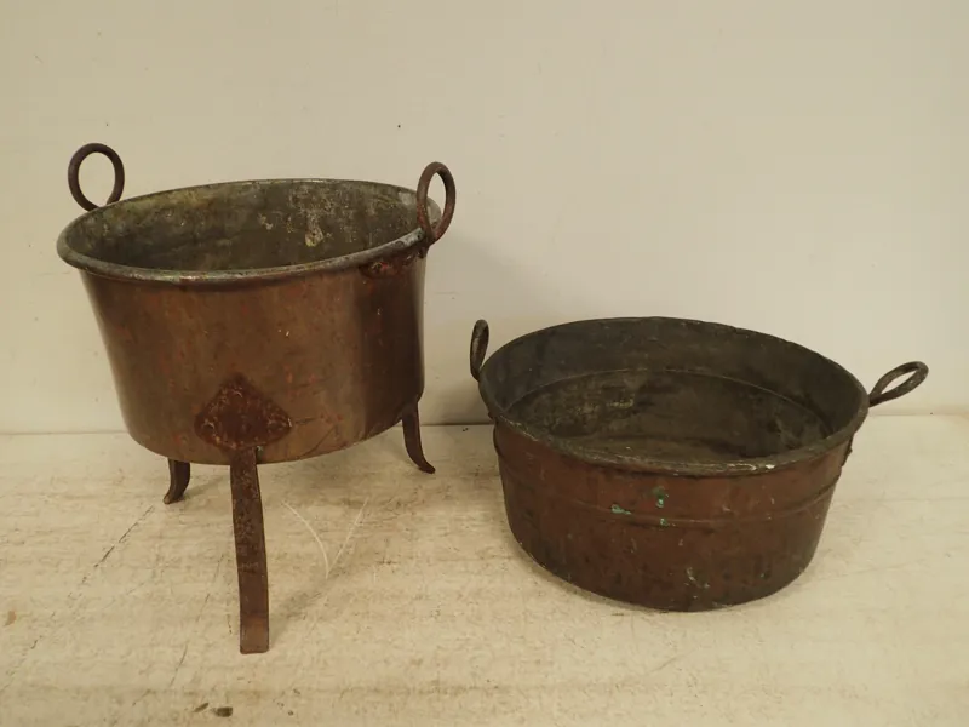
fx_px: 840
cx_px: 484
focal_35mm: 30
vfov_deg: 46.8
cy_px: 364
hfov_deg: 60.0
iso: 250
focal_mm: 5.5
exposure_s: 1/30
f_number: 2.3
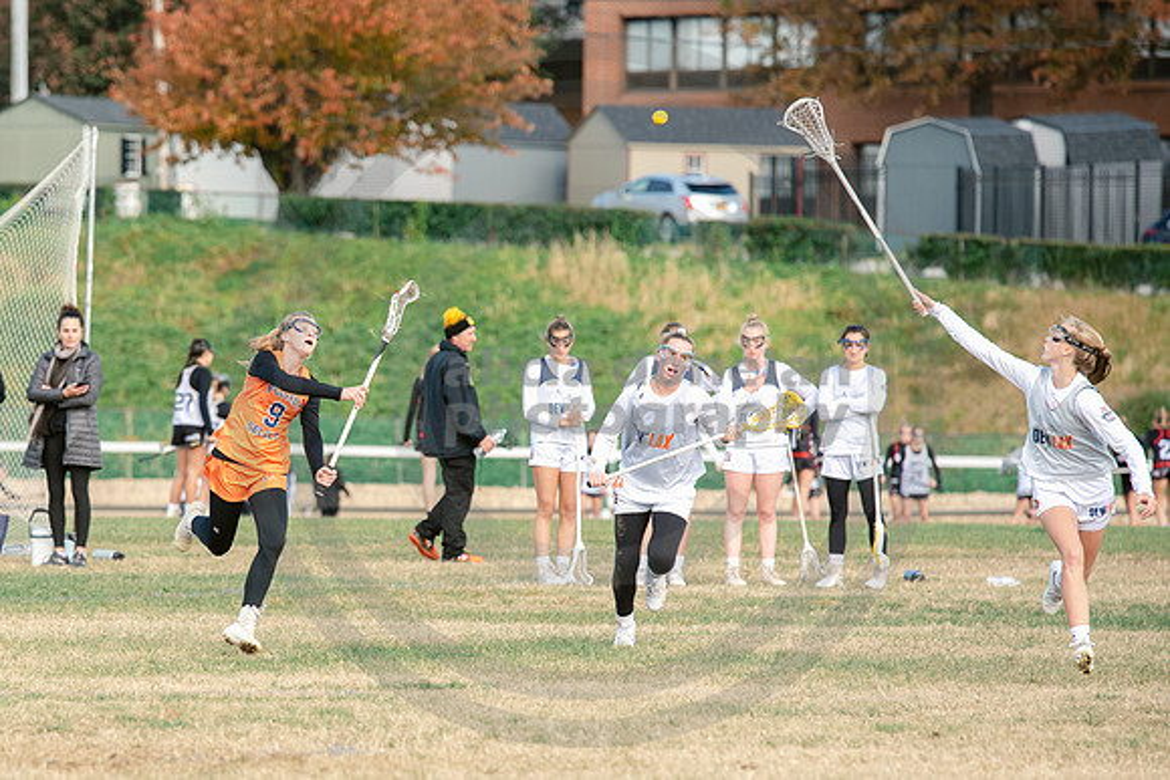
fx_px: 10408
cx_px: 259
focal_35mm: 320
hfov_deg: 6.4
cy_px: 516
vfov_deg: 4.3
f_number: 4
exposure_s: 1/1000
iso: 250
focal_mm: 200
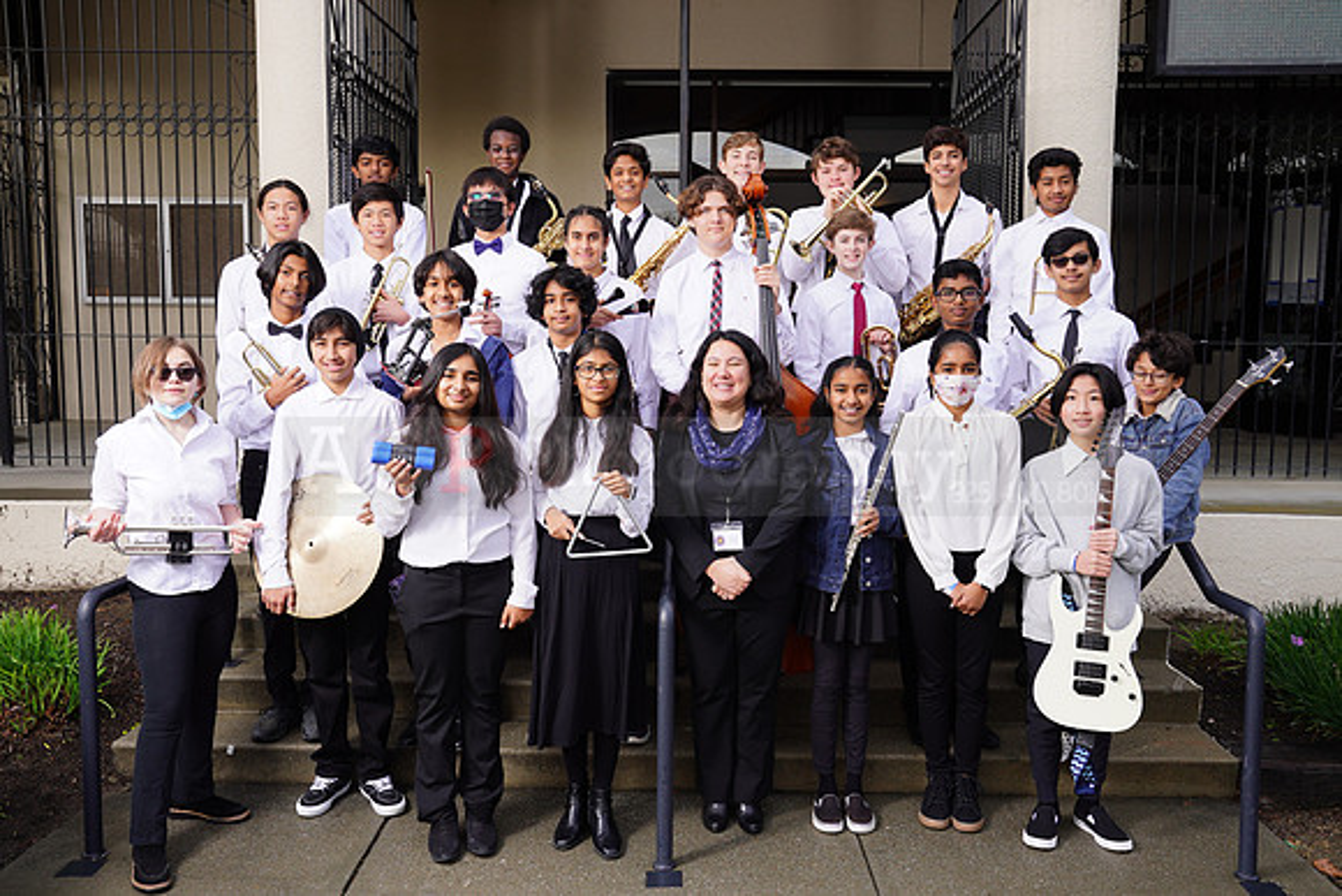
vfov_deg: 42.3
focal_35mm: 31
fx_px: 1156
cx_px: 671
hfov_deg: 60.3
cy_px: 448
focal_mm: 31
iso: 200
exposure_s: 1/200
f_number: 6.3
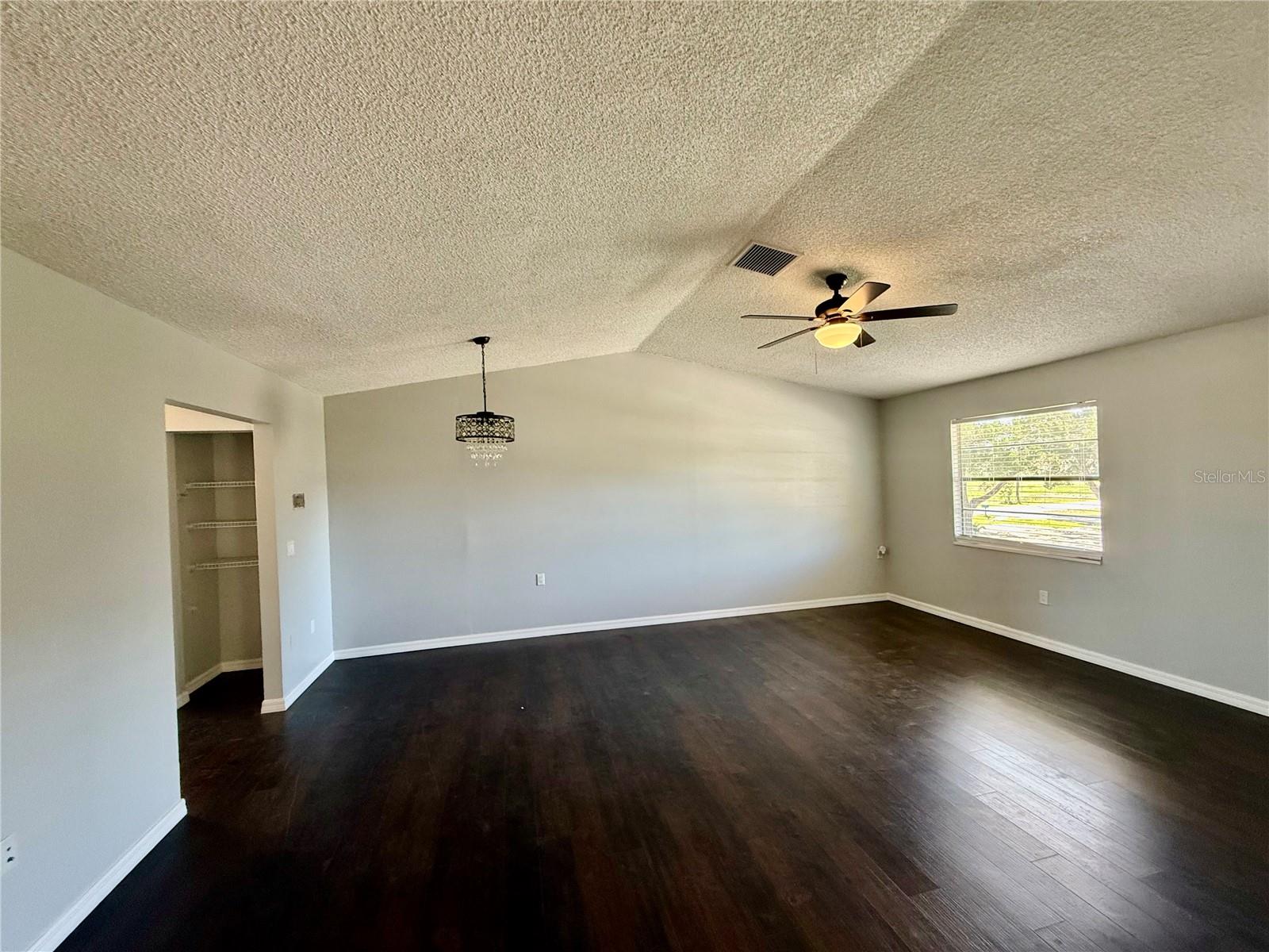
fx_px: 513
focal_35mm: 14
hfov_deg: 102.1
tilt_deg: +0.7
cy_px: 476
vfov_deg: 85.7
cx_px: 634
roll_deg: +1.3
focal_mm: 2.22
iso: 320
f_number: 2.2
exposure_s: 1/120
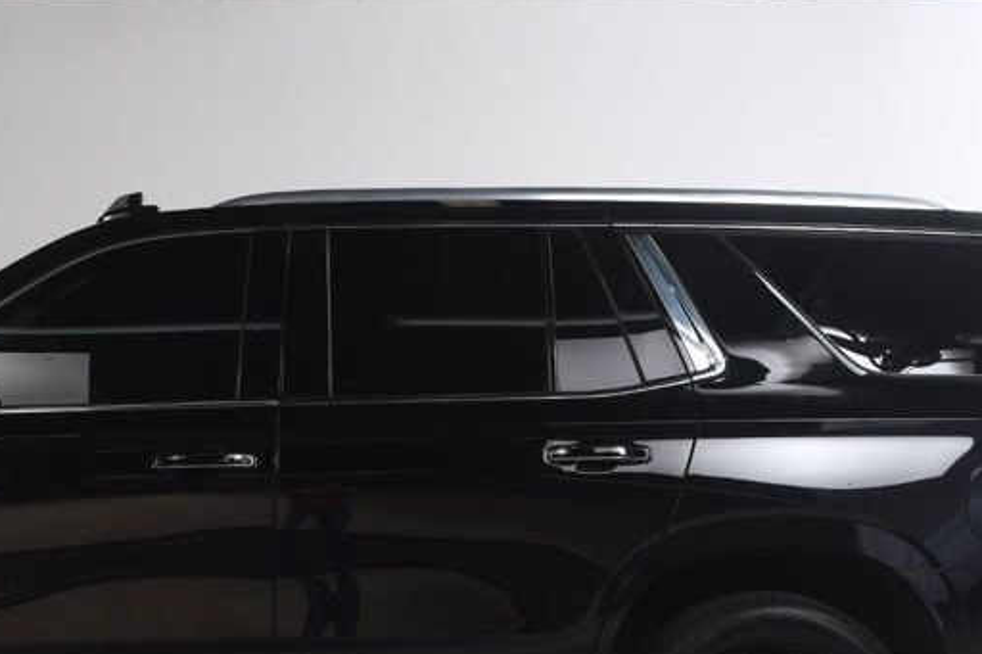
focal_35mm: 66
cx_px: 280
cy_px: 432
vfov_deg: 20.5
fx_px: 1800
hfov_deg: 30.2
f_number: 9
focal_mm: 22
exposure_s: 1/160
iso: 100
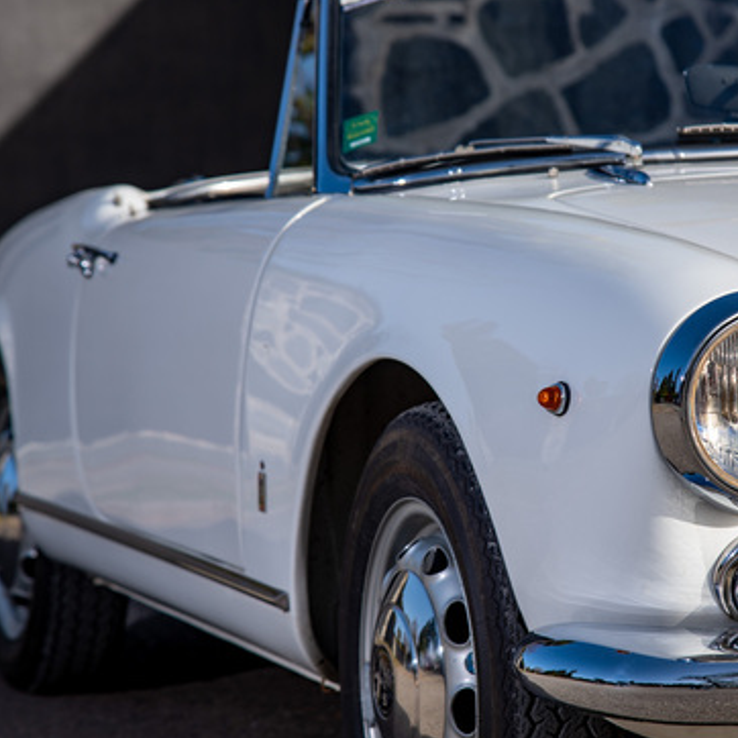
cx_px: 512
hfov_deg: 12.6
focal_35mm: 138
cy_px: 365
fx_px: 3329
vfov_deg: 12.7
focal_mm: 98
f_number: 6.3
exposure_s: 1/160
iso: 31
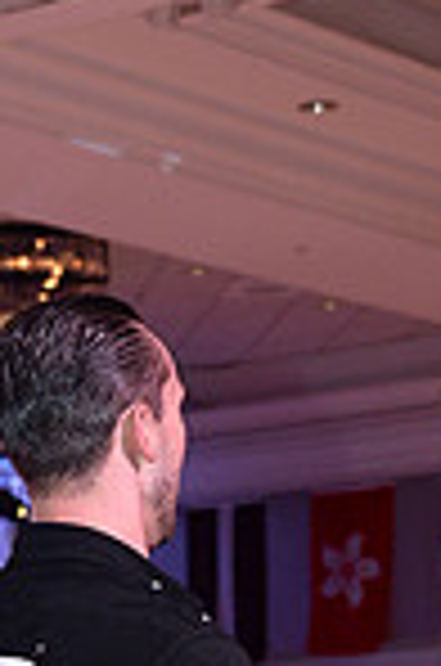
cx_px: 254
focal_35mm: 180
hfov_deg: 7.6
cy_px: 1076
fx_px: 3323
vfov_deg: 10.9
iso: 2000
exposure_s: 1/250
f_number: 5.6
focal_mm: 46
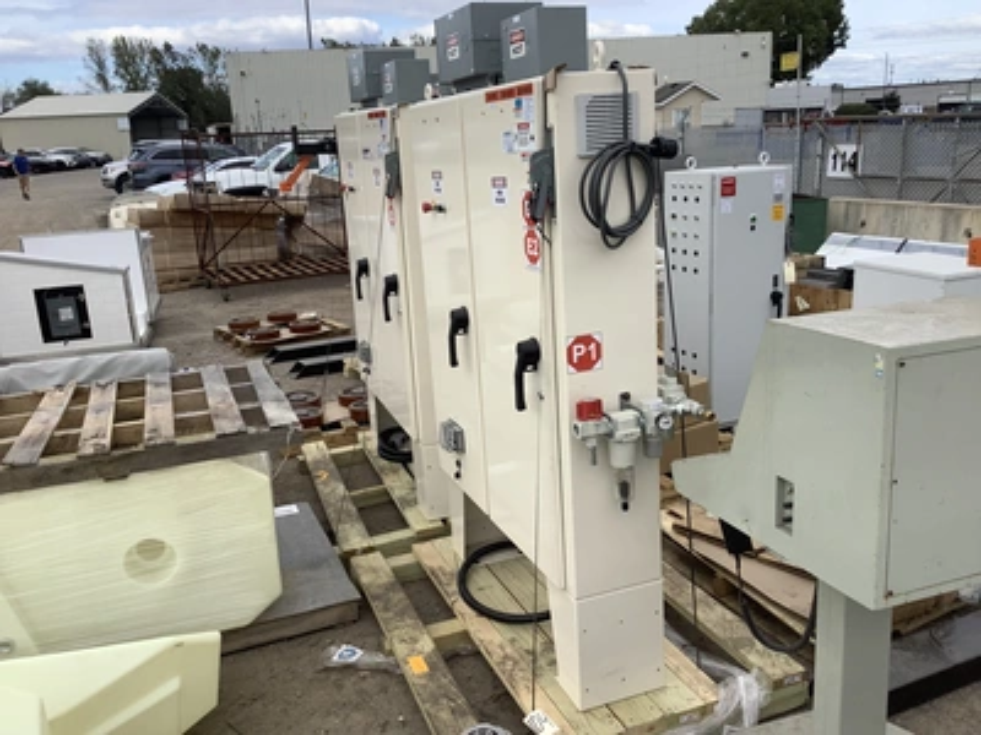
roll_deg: +1.4
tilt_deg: -15.6
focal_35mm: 31
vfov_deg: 45.4
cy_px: 368
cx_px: 490
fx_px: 879
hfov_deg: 58.4
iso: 25
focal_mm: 3.3
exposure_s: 1/926
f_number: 2.4
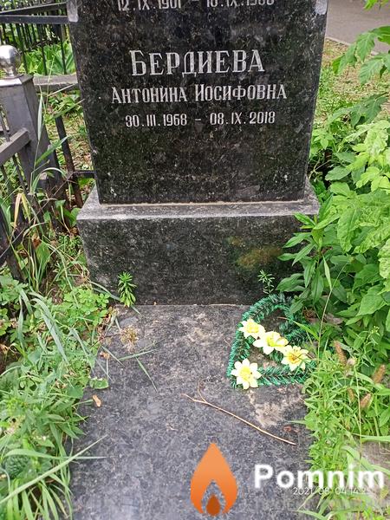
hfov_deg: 49.7
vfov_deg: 63.4
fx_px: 421
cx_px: 195
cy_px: 260
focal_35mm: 28
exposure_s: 1/147
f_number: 1.8
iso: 117
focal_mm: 4.05
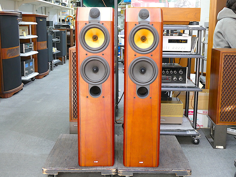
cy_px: 88
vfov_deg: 30.9
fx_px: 320
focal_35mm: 47
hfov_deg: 40.4
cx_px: 118
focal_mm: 8.4
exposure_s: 1/5
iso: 200
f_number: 4
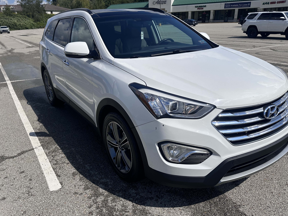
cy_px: 120
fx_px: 225
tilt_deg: -22.6
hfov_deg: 65.1
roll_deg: +1.8
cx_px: 127
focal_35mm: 27
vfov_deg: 51.3
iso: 80
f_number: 1.78
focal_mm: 6.86
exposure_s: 1/9709
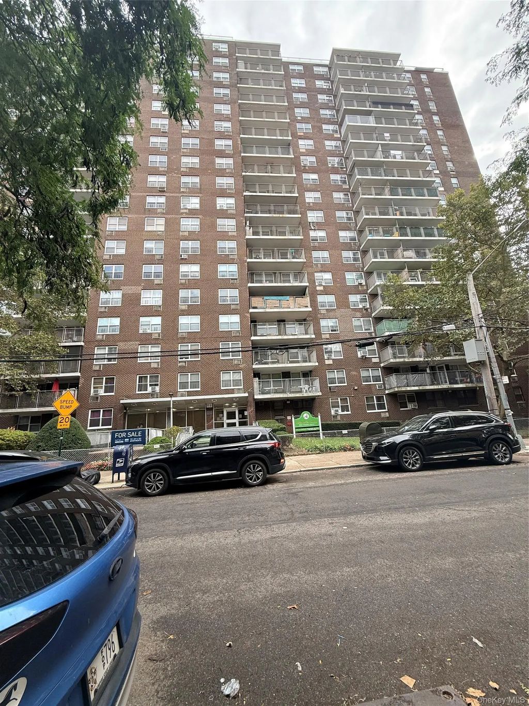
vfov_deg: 102.1
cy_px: 353
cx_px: 264
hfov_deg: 85.7
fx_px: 285
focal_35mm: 14
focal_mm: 2.22
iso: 50
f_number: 2.2
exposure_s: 1/297
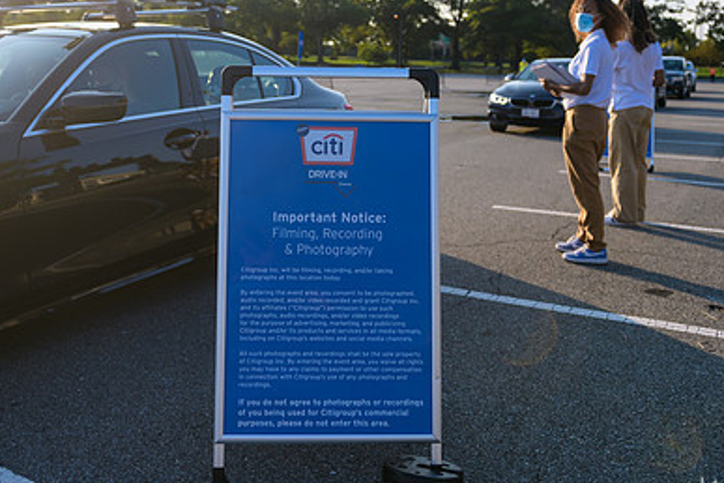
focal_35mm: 36
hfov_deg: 53.0
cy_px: 175
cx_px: 327
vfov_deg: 36.6
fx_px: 724
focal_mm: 24
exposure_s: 1/3200
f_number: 3.2
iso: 200
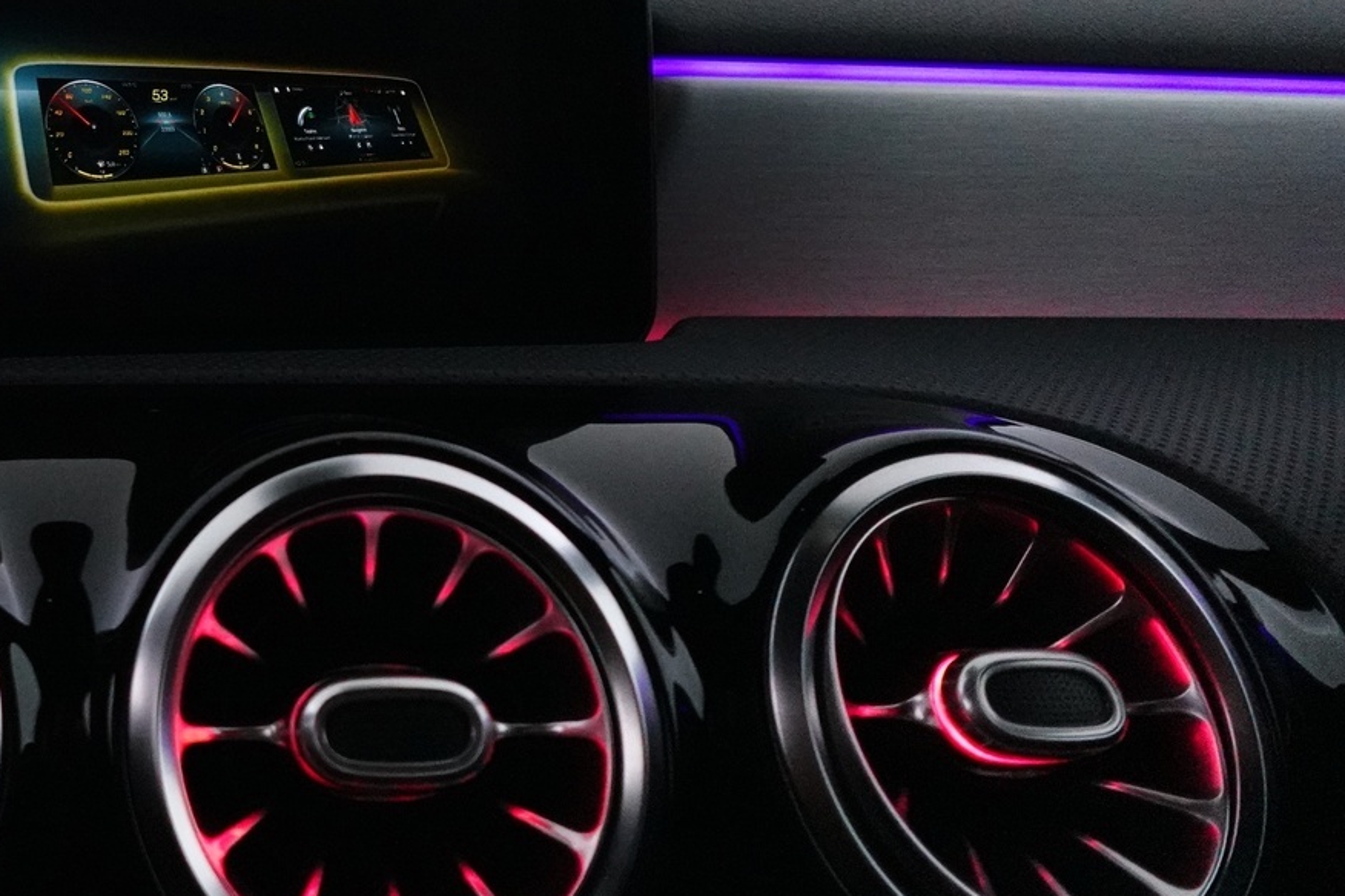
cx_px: 118
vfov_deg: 34.3
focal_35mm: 37
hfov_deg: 46.5
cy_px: 126
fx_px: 1382
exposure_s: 1/250
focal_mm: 7.6
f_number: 2
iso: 3200
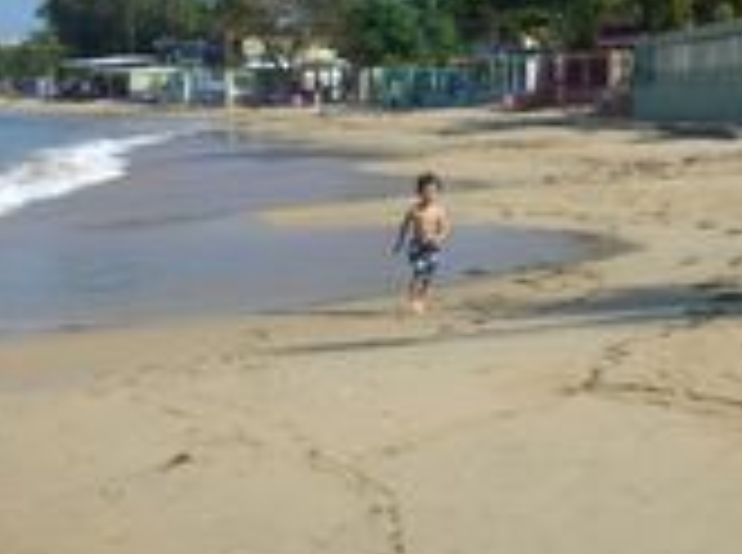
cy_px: 234
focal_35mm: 85
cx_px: 418
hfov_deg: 23.1
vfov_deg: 17.3
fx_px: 1818
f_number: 5.6
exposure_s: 1/320
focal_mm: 7.9
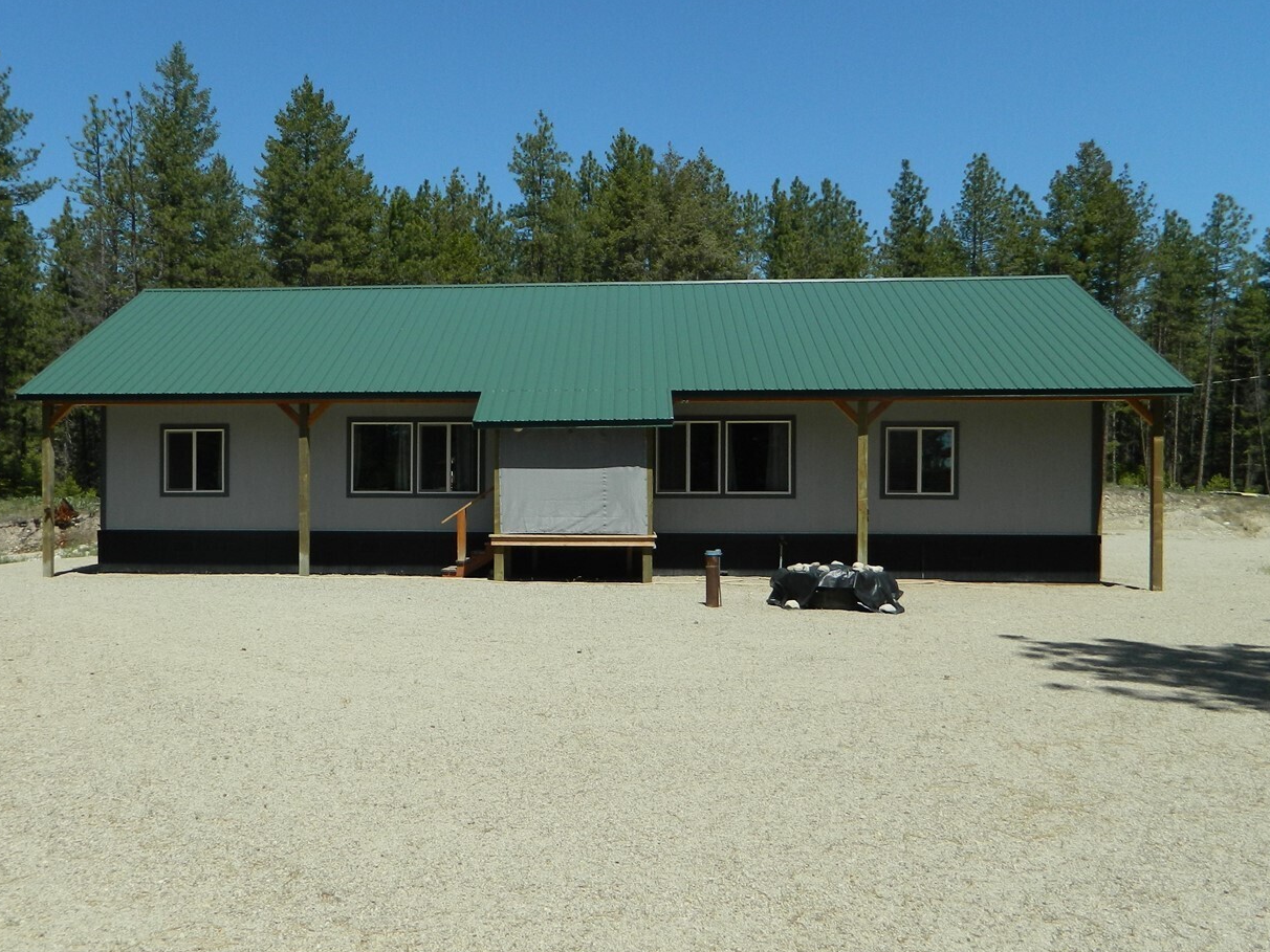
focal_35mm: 33
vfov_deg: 42.9
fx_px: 1211
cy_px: 517
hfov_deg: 54.9
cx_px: 507
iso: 80
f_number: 8.7
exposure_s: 1/200
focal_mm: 4.5
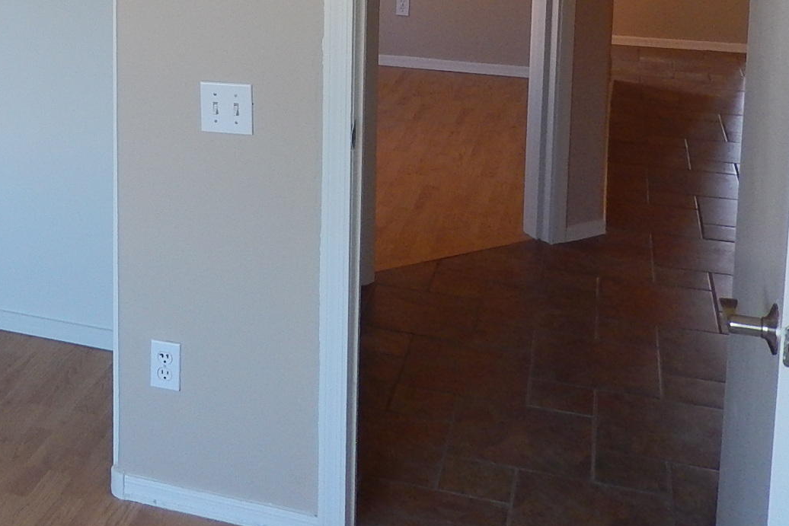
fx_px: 1249
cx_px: 39
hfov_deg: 32.8
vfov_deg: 22.3
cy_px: -70
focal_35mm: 57
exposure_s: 1/30
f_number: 3.4
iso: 220
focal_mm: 4.5
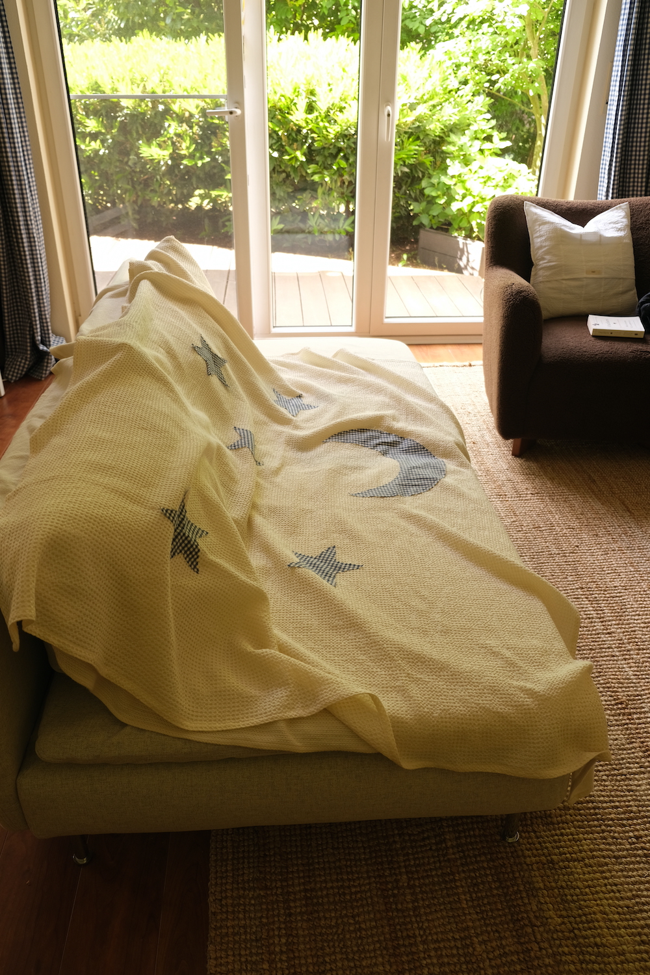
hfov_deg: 47.9
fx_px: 731
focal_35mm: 27
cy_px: 488
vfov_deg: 67.4
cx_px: 325
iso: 160
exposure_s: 1/38
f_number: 2.8
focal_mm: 18
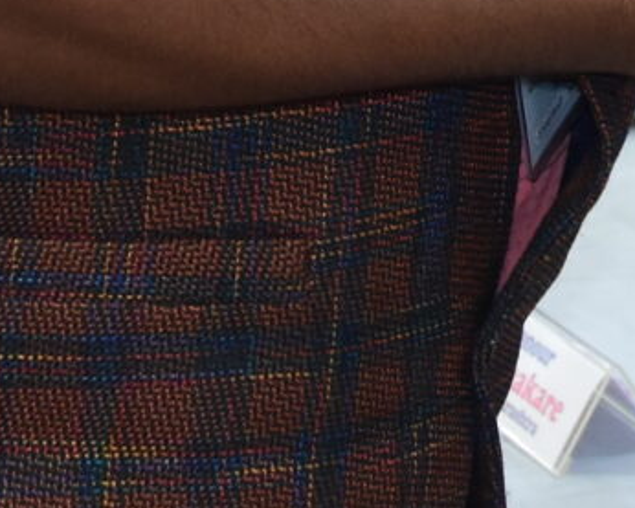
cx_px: 1035
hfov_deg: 7.6
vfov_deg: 5.9
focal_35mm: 250
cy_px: -810
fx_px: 4700
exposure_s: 1/40
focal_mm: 24
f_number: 4
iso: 800
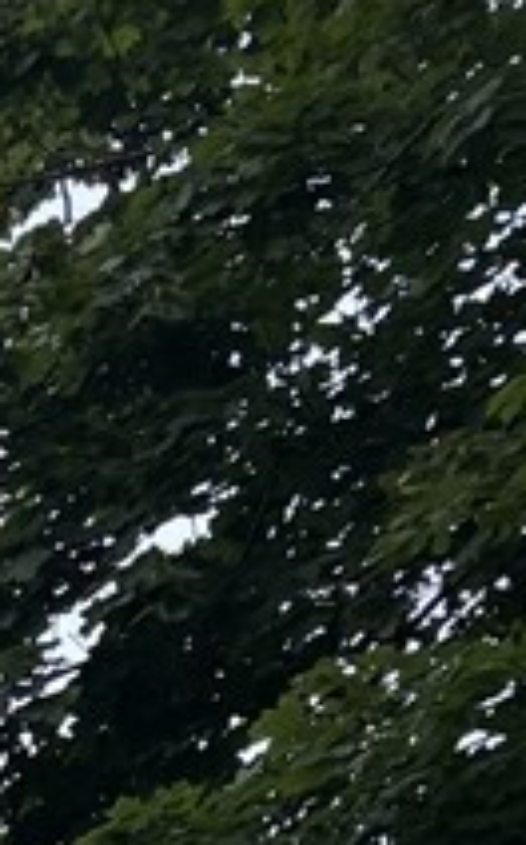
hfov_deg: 5.6
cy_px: 2551
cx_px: -1630
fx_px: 4600
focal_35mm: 200
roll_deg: -1.3
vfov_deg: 8.7
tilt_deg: +7.1
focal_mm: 5.96
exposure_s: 1/1027
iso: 50
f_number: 1.6
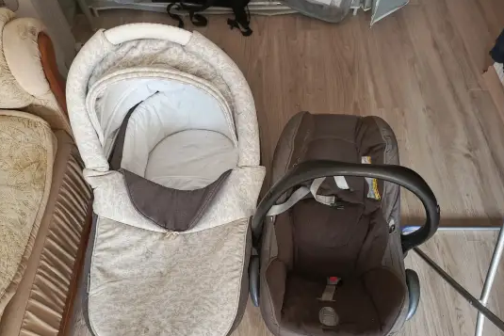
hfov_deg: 65.5
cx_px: 258
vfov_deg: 46.0
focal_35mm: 28
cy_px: 210
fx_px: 392
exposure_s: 1/50
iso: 997
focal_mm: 5.25
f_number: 1.75
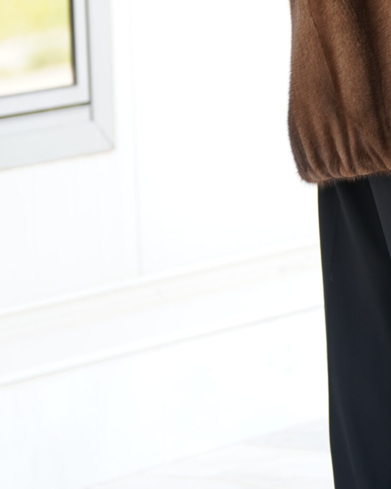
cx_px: 352
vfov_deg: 6.7
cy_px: -107
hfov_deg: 5.4
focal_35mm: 285
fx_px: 4123
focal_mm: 121
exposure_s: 1/250
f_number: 2.8
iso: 250
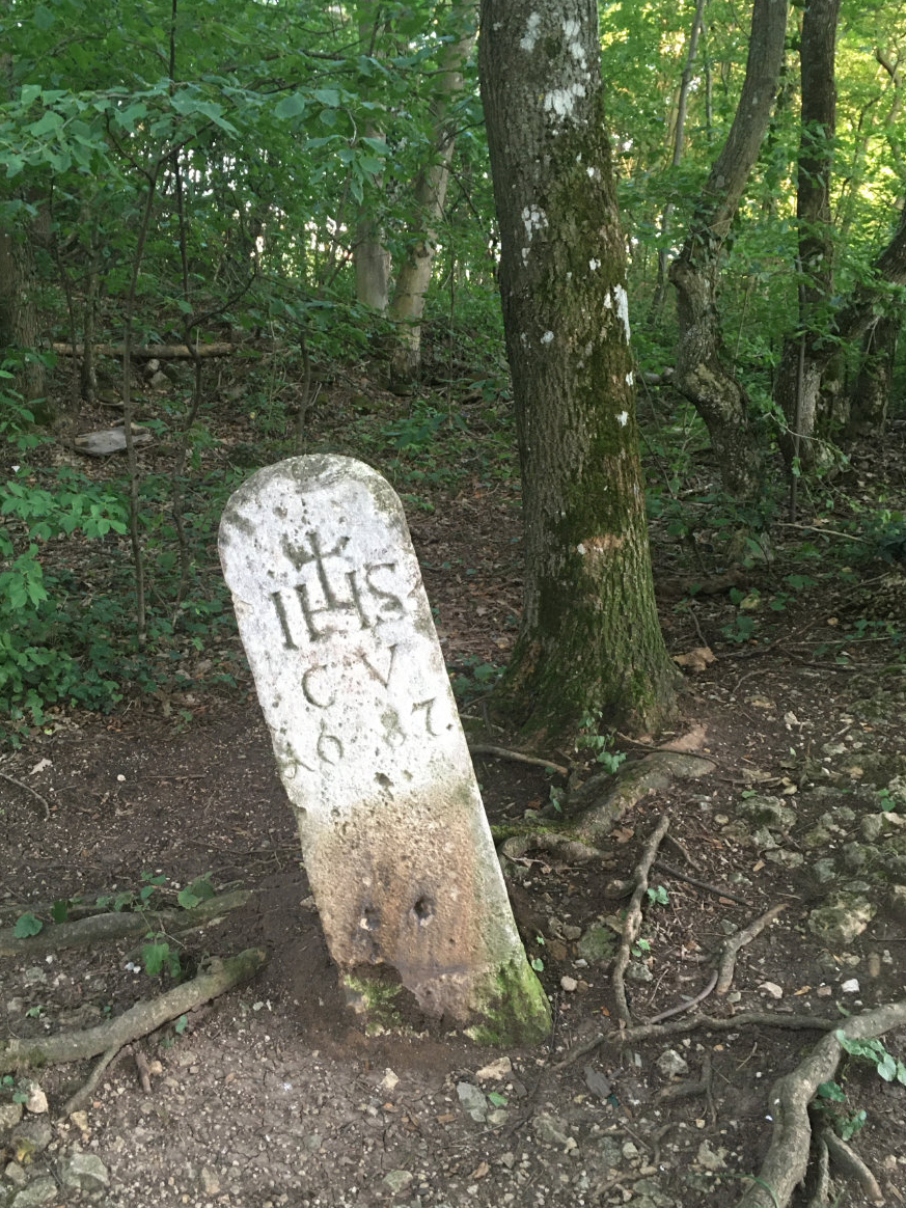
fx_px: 1187
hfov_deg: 41.7
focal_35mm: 34
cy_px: 614
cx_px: 404
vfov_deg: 54.0
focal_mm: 4.2
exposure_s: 1/33
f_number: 2.2
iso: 160
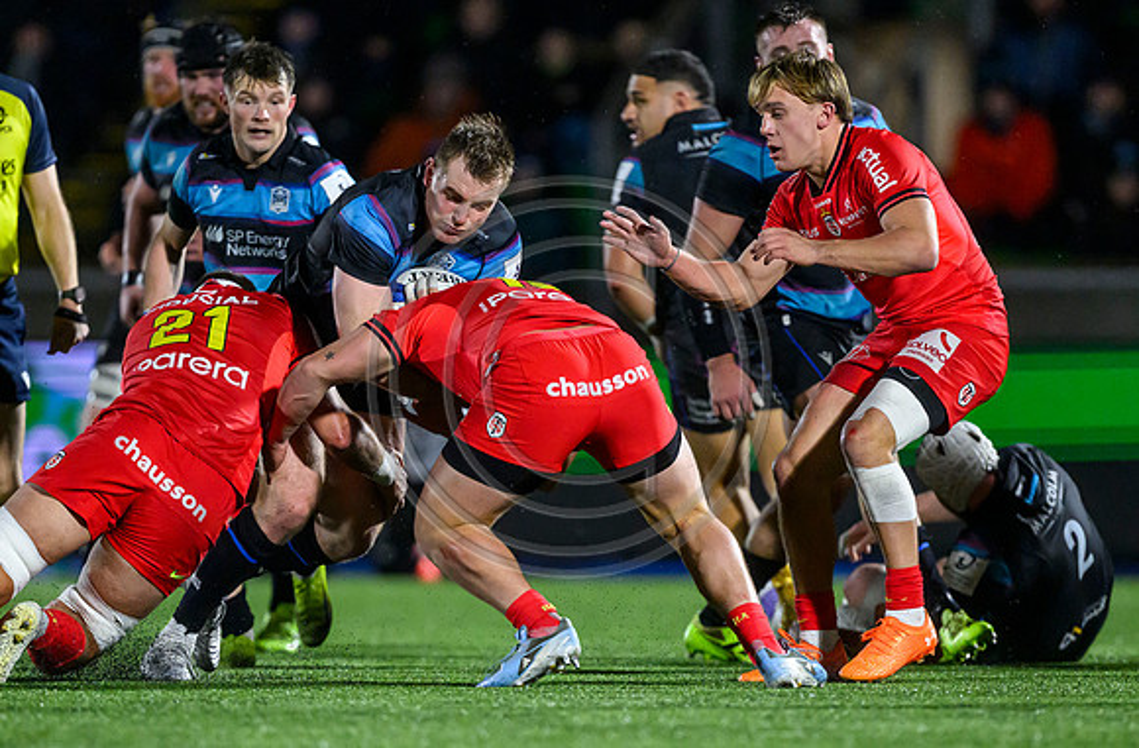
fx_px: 18921
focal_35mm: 601
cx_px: 520
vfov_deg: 2.3
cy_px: 550
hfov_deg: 3.4
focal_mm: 400
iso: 8000
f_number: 3.2
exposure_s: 1/3200
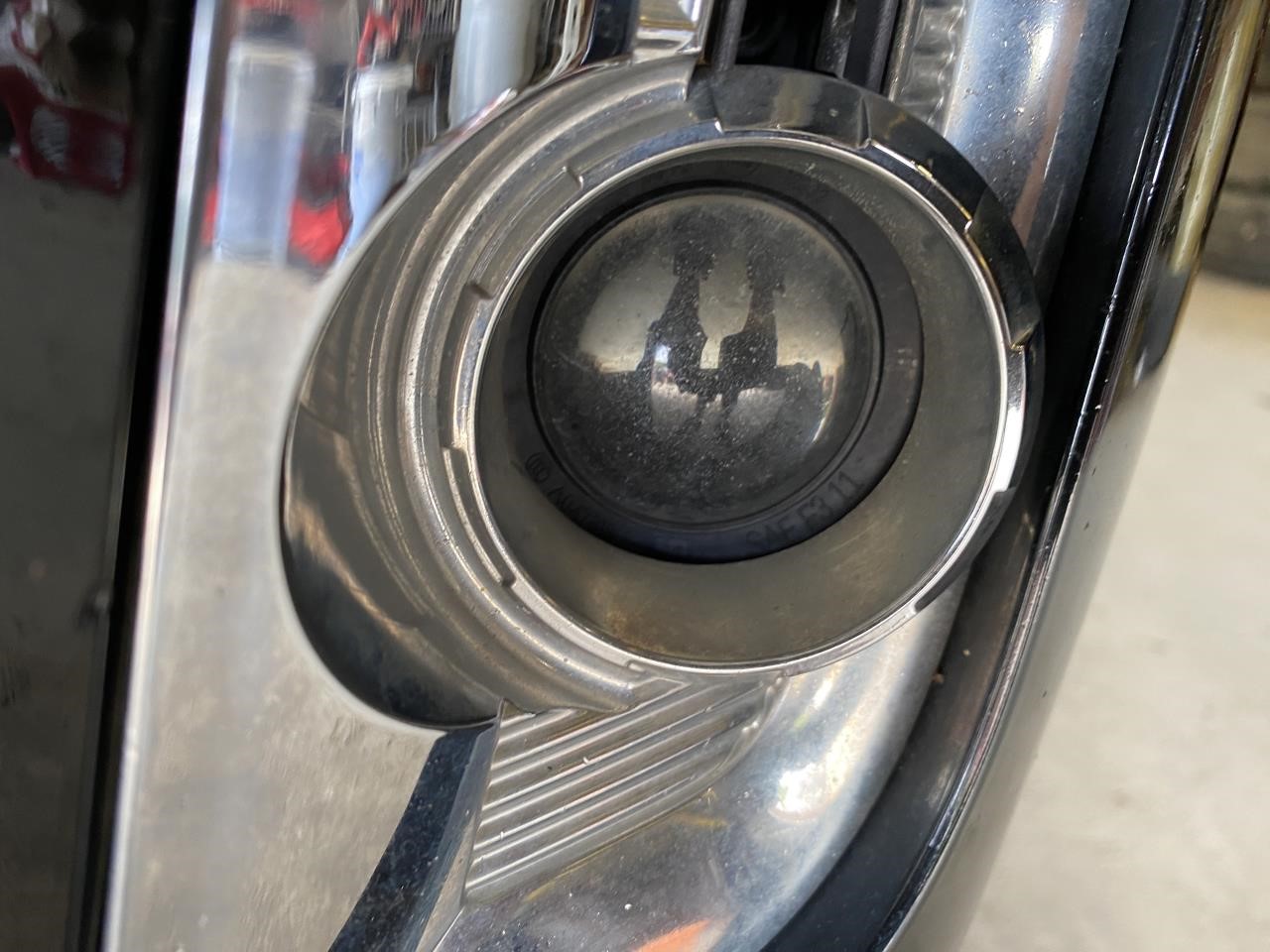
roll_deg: -1.0
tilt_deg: -23.5
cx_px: 635
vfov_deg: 54.9
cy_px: 476
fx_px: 917
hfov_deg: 69.4
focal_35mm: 25
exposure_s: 1/60
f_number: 1.8
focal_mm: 4.25
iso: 125
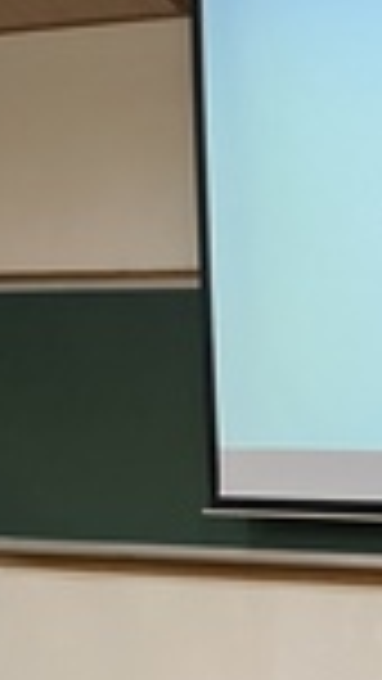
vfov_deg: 27.8
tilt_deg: -1.9
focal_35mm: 75
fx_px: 1350
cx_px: 854
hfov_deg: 13.0
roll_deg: -0.9
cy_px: 522
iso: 160
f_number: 1.6
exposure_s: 1/60
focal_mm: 4.2
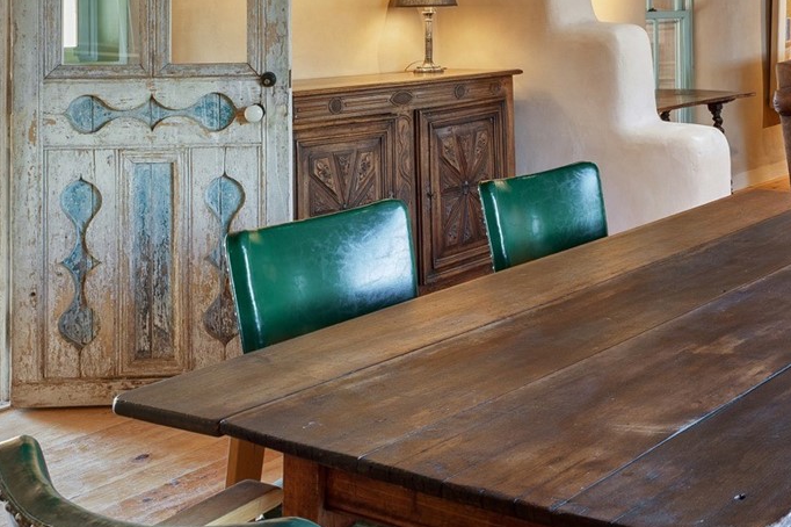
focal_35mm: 51
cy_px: 37
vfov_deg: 25.5
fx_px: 1120
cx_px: 699
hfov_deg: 36.7
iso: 100
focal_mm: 16
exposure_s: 2.5
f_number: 8
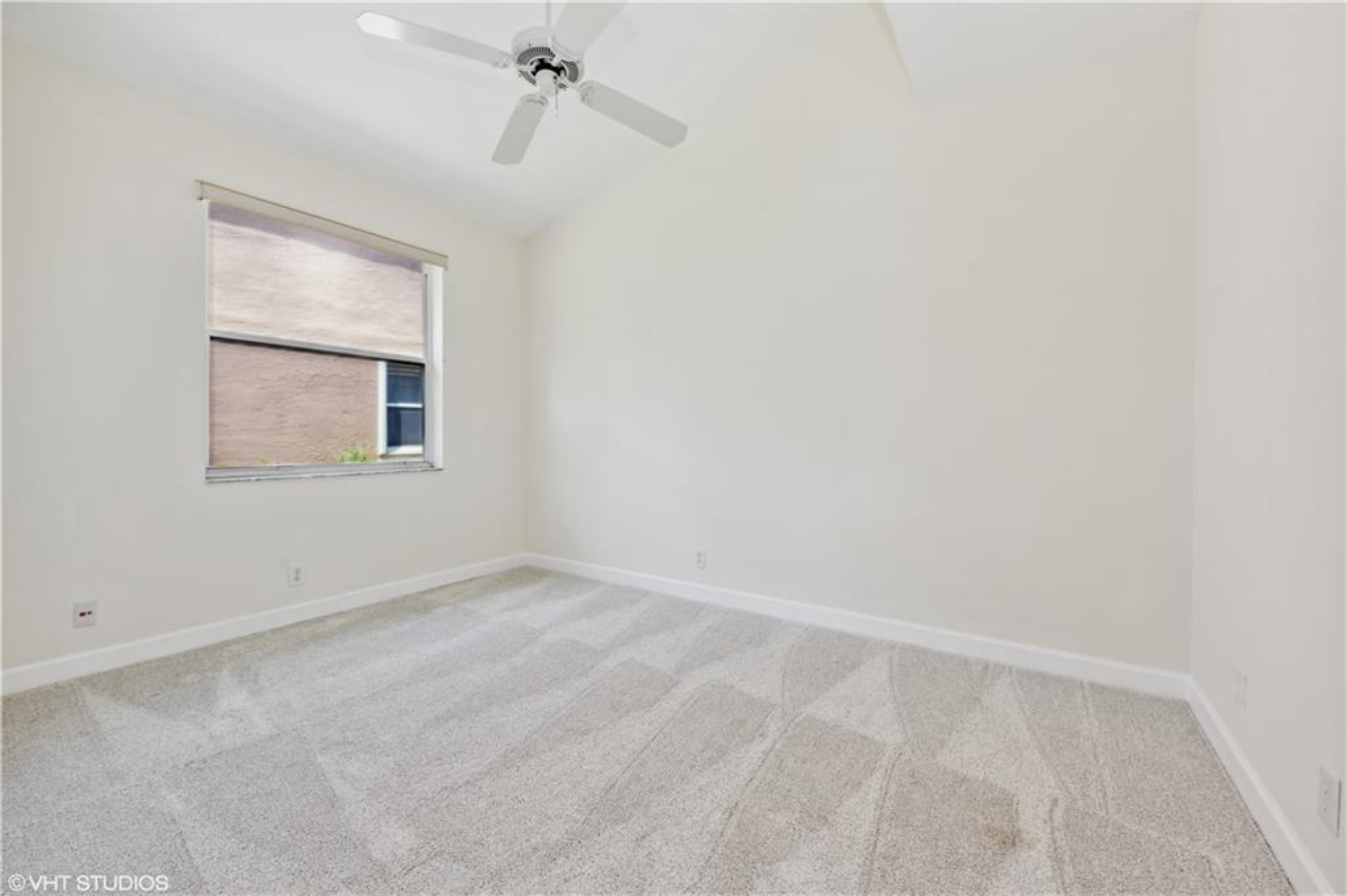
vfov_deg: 81.1
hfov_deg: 104.3
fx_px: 523
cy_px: 448
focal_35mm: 14
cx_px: 674
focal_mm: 14
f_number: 8
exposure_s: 1/40
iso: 100
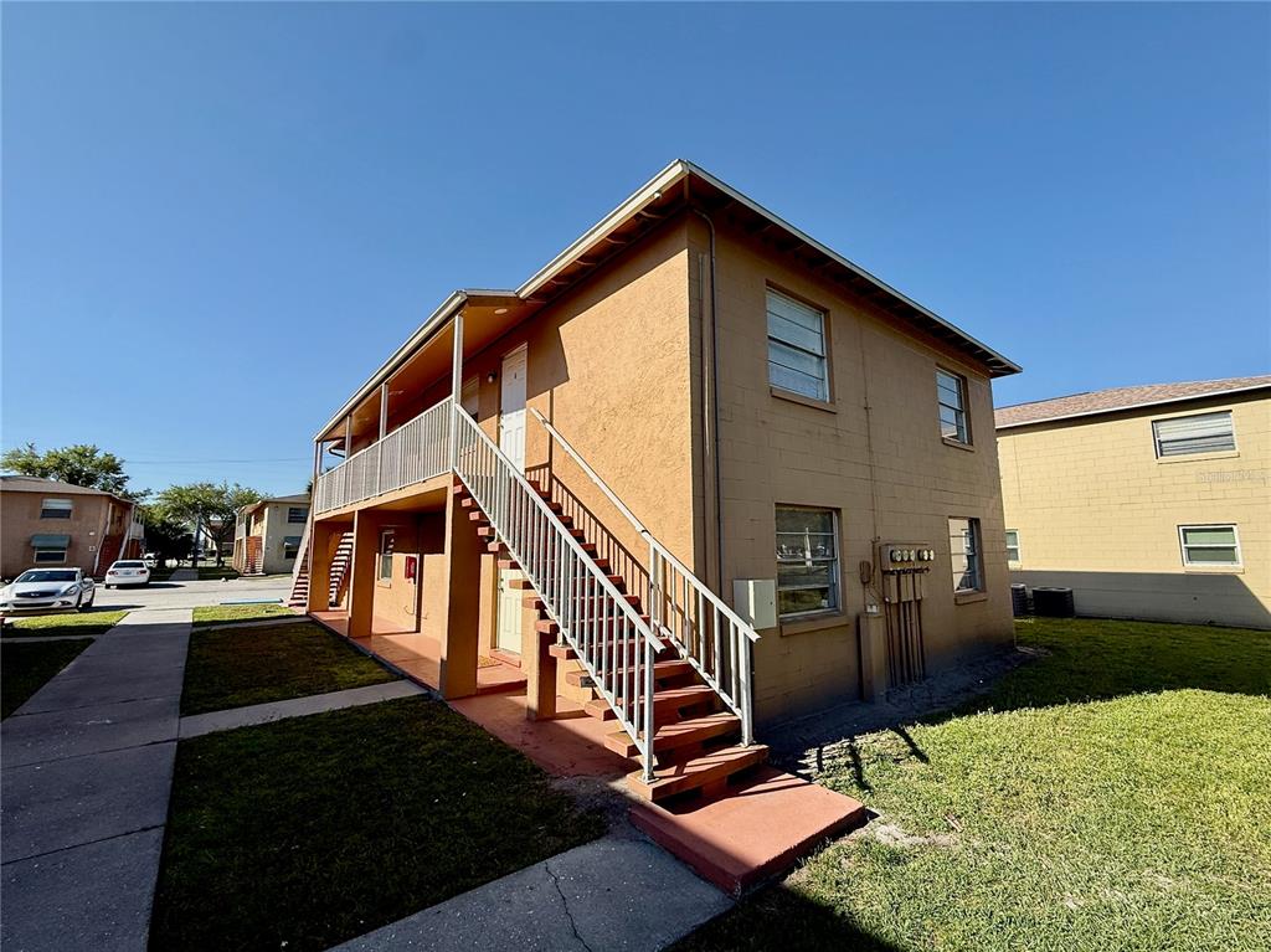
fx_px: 514
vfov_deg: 85.6
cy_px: 476
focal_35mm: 14
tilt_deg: +7.9
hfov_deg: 102.1
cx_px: 636
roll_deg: -2.0
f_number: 2.2
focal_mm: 2.22
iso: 50
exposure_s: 1/2506
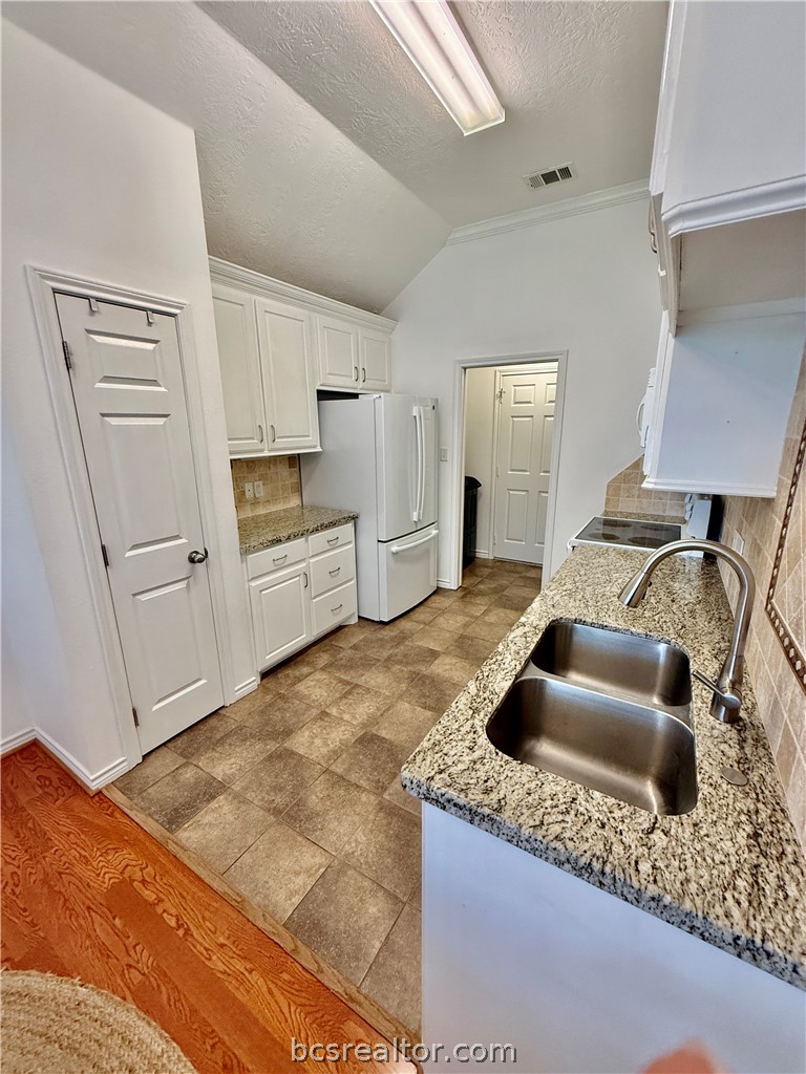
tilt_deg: -13.3
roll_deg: +0.1
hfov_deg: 85.7
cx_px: 403
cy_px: 537
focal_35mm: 14
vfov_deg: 102.1
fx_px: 435
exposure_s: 1/120
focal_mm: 2.22
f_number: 2.2
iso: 320
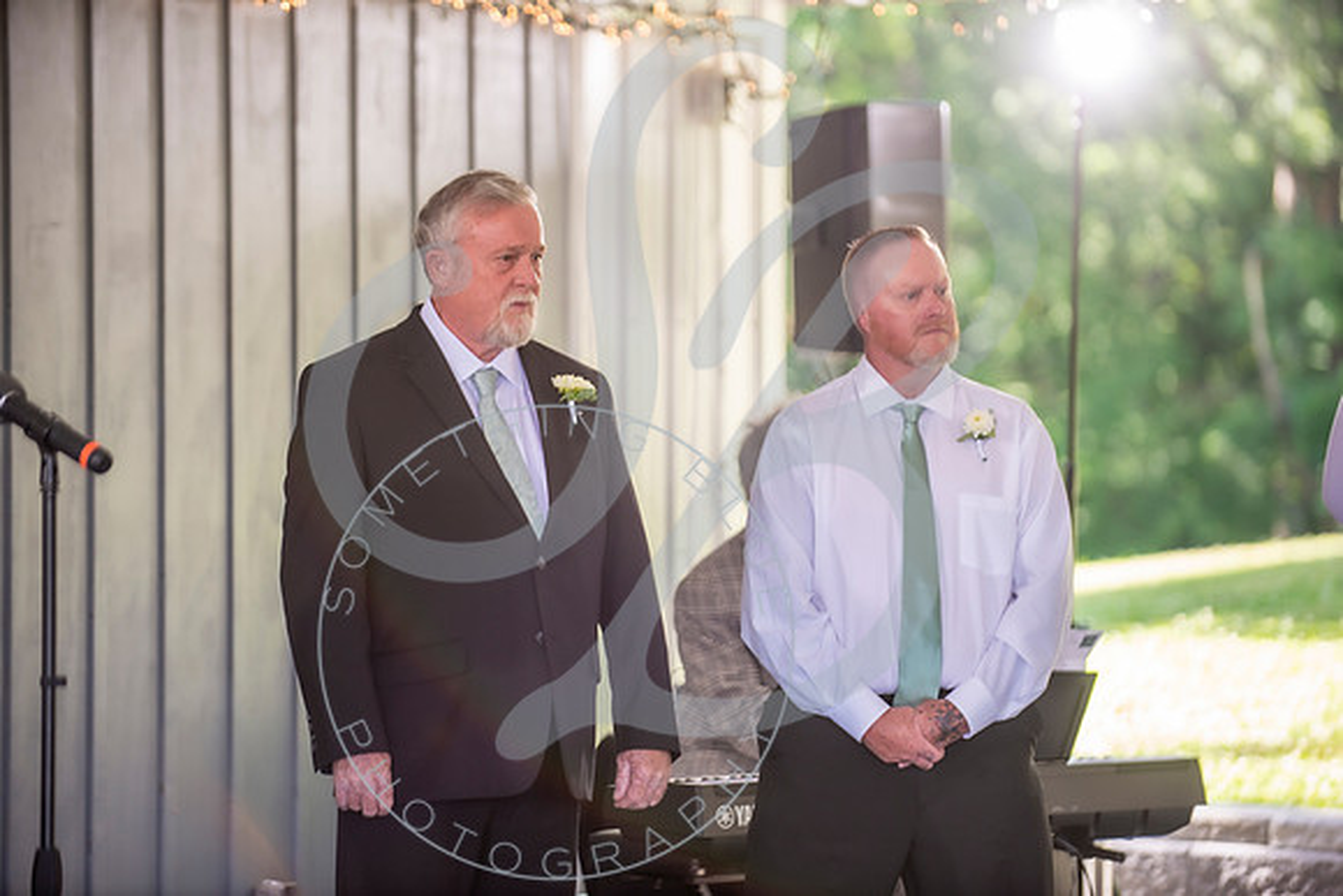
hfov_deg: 14.7
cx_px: 672
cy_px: 448
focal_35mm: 140
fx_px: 5224
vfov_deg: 9.8
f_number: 2.8
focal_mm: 140
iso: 320
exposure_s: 1/200
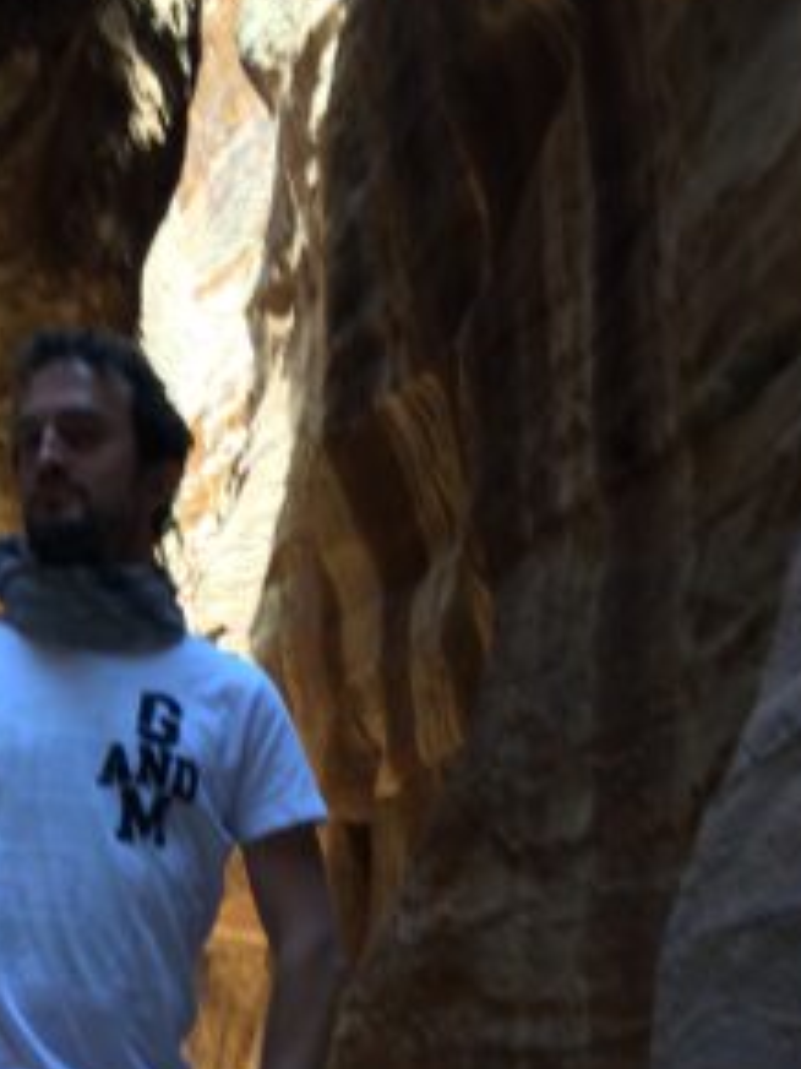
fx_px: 1698
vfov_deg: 34.5
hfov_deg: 25.9
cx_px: 121
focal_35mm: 55
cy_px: 748
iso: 40
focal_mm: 4.12
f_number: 2.2
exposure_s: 1/40
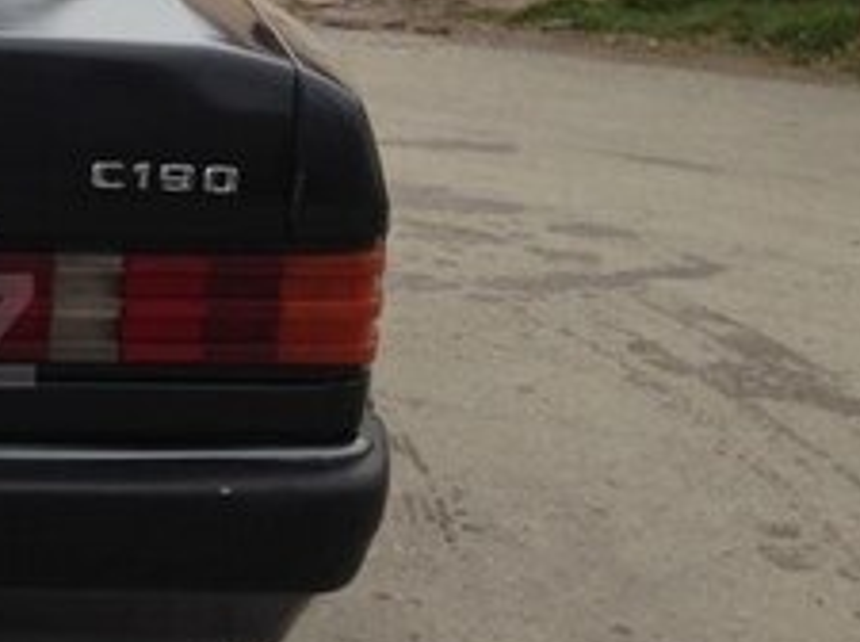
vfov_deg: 15.2
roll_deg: -3.1
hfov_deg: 18.4
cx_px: -355
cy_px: 331
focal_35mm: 97
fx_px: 2406
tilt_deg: -10.6
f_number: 2.4
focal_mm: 4.12
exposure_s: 1/287
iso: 50
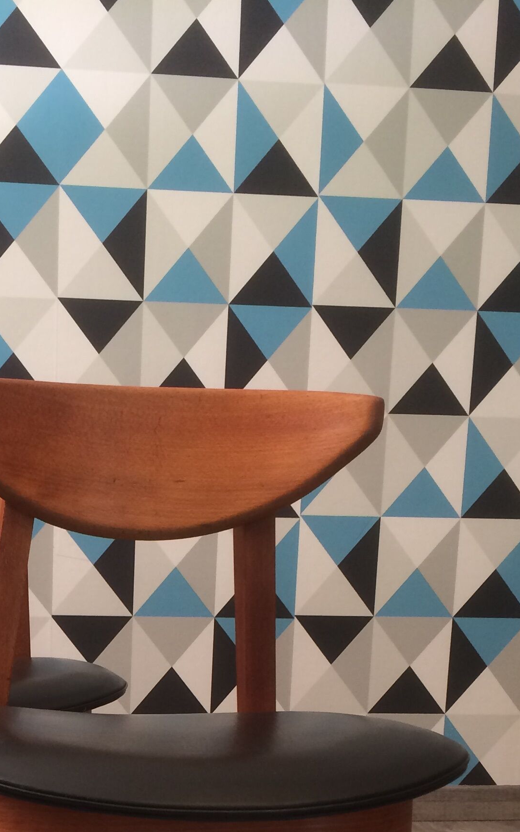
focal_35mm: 58
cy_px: 782
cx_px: 48
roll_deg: -0.5
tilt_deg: -16.4
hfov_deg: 21.8
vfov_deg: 32.9
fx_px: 1315
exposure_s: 1/33
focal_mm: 4.15
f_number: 2.2
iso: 50
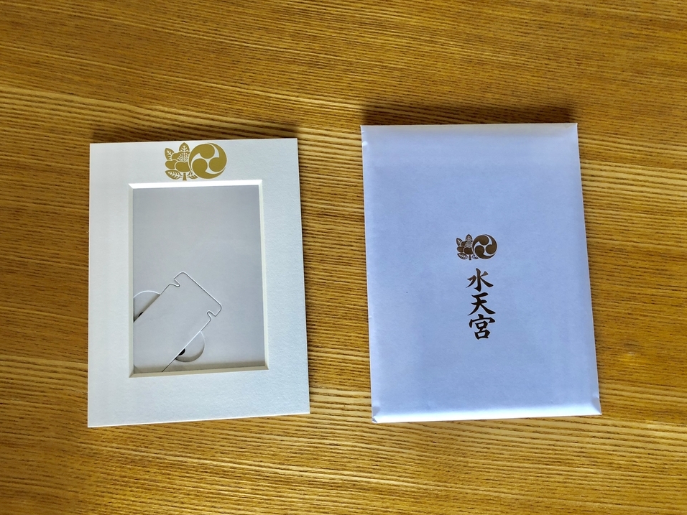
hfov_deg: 60.0
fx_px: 595
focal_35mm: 30
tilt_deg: -81.8
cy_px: 268
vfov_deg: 46.8
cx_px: 344
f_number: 1.8
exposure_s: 1/17
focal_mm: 3.99
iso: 50
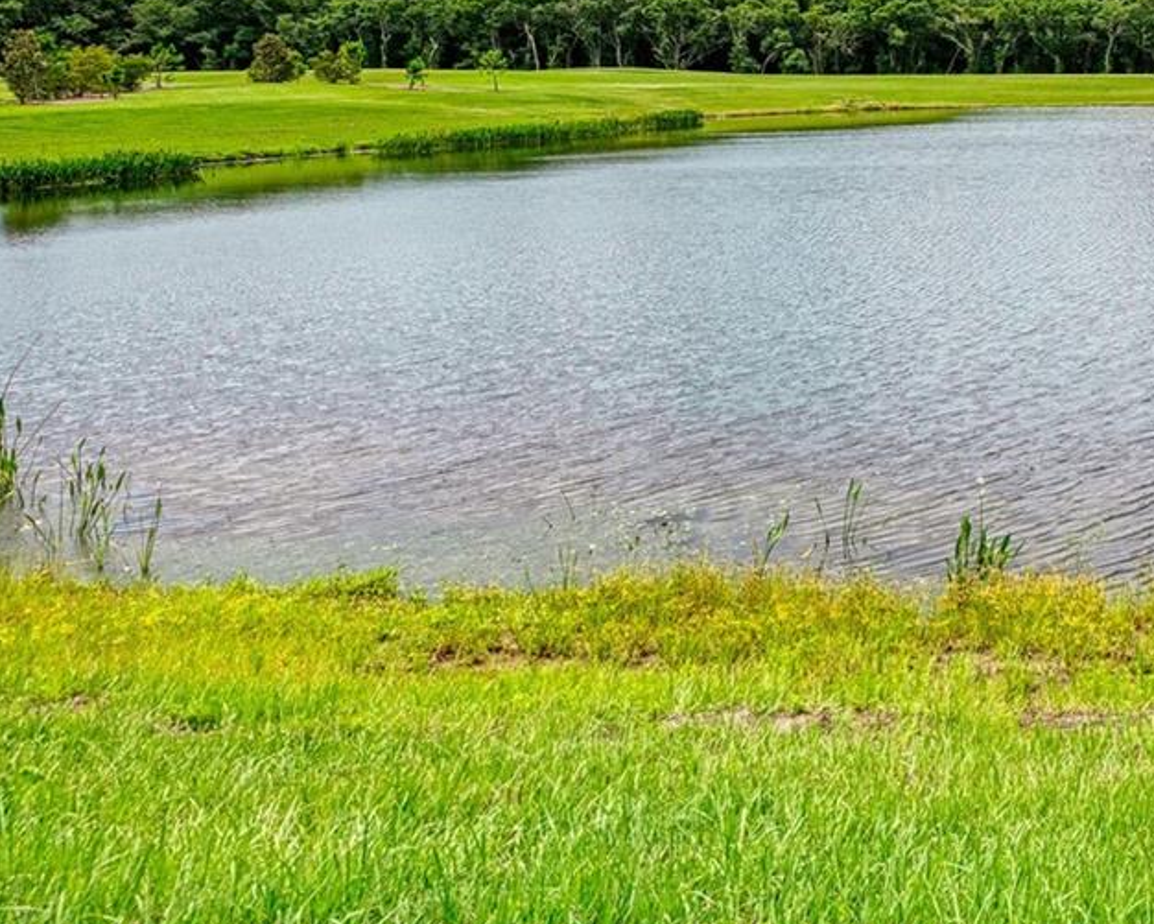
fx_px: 1230
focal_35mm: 36
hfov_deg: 35.9
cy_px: 45
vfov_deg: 37.6
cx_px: 1460
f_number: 7.1
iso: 160
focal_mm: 15
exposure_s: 1/800
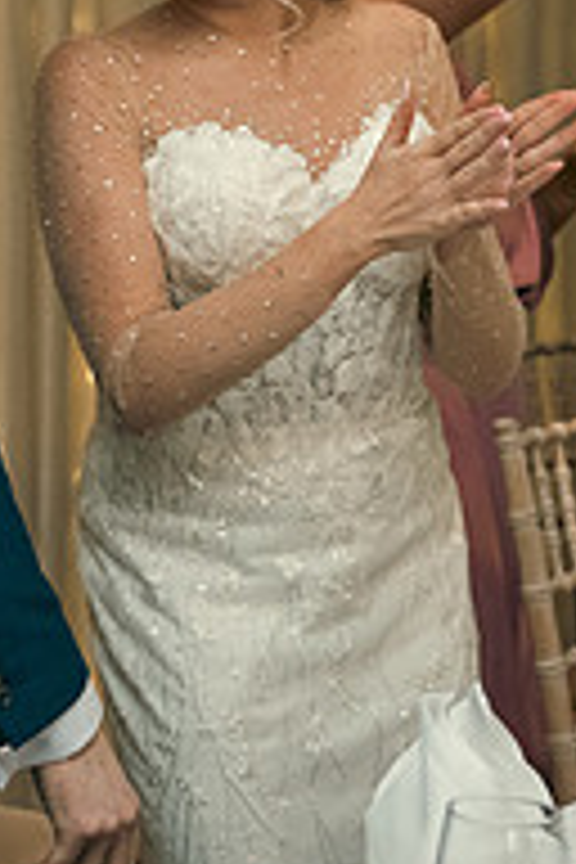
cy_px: 142
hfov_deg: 11.1
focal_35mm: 121
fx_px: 2904
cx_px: -176
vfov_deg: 16.8
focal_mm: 40
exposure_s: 1/160
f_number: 3.5
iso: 800
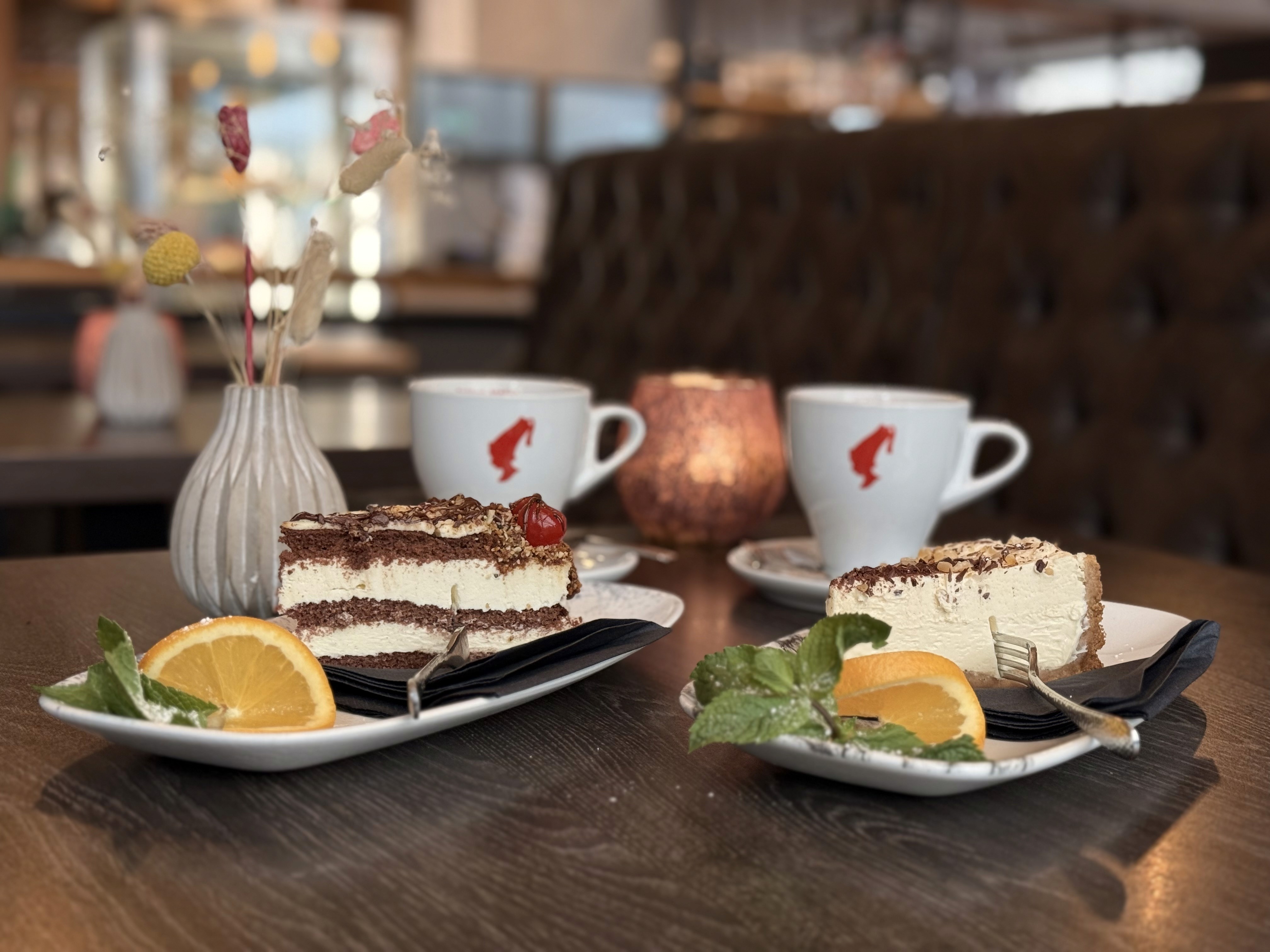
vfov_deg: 30.3
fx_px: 1761
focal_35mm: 48
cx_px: 635
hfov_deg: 39.7
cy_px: 476
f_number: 1.78
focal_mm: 6.76
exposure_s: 1/50
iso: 125
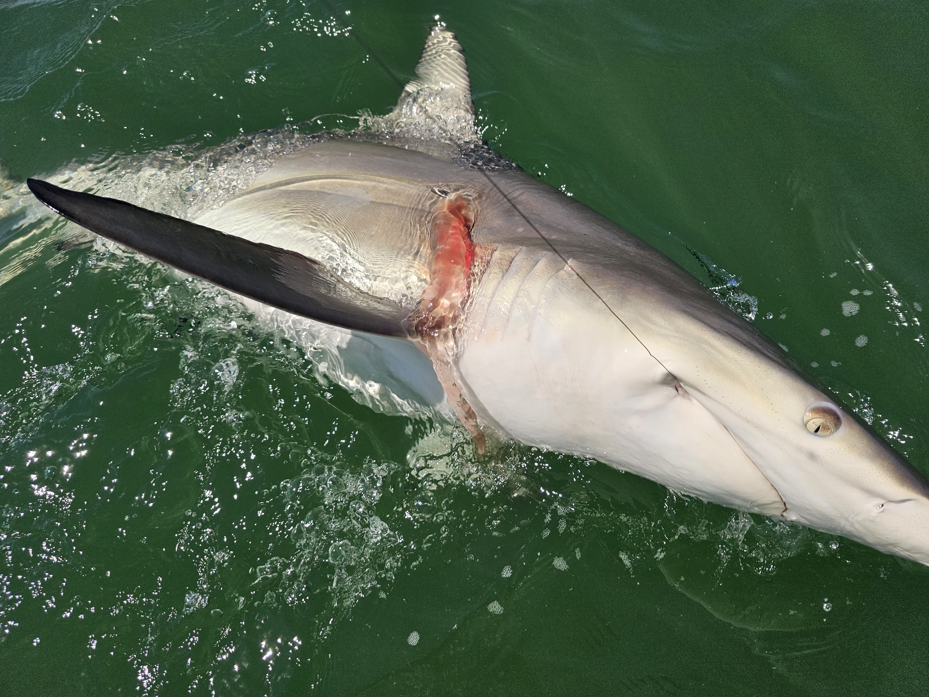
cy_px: 348
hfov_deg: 73.9
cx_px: 464
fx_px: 617
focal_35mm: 23
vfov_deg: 58.9
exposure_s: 1/1645
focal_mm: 6.3
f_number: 1.7
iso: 10
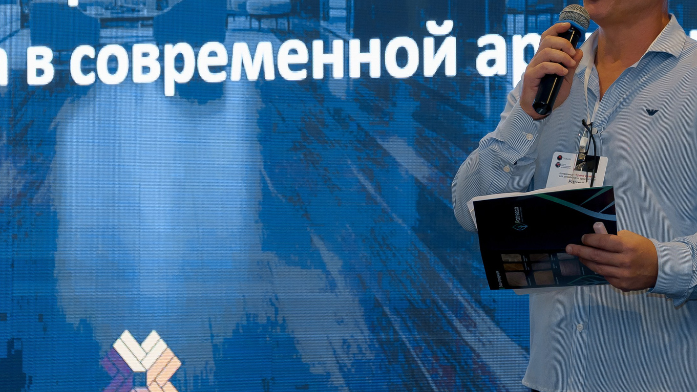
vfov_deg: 6.0
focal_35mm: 201
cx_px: 520
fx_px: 3715
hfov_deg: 10.7
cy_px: 104
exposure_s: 1/125
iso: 1000
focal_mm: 102
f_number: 3.5
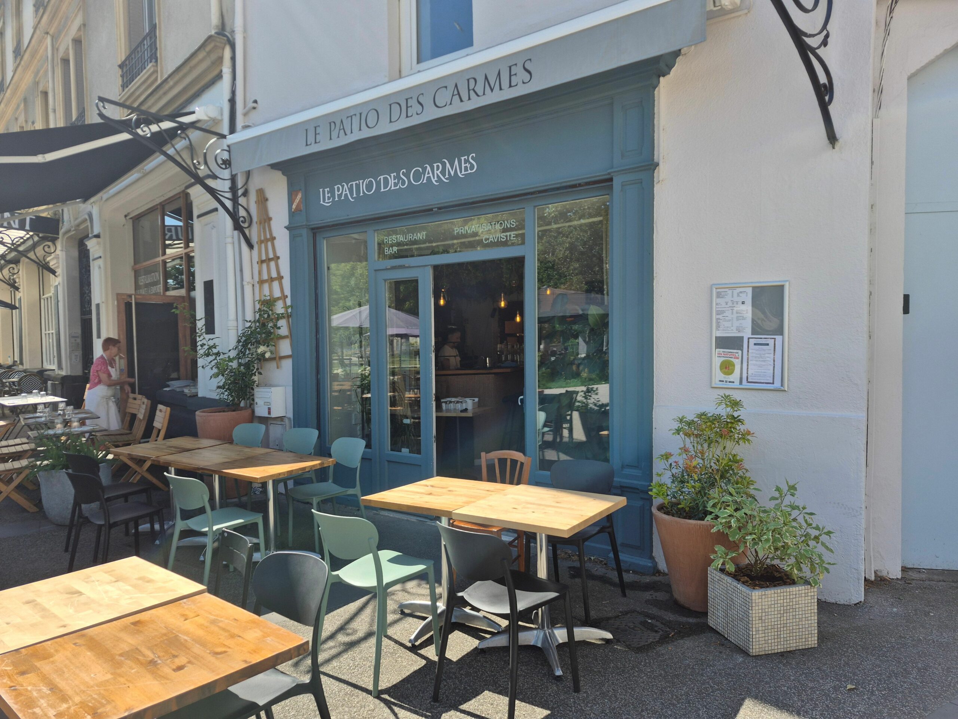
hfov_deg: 73.9
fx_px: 637
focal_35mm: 23
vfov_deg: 58.9
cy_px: 360
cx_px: 479
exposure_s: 1/1552
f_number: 1.8
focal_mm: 5.4
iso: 25
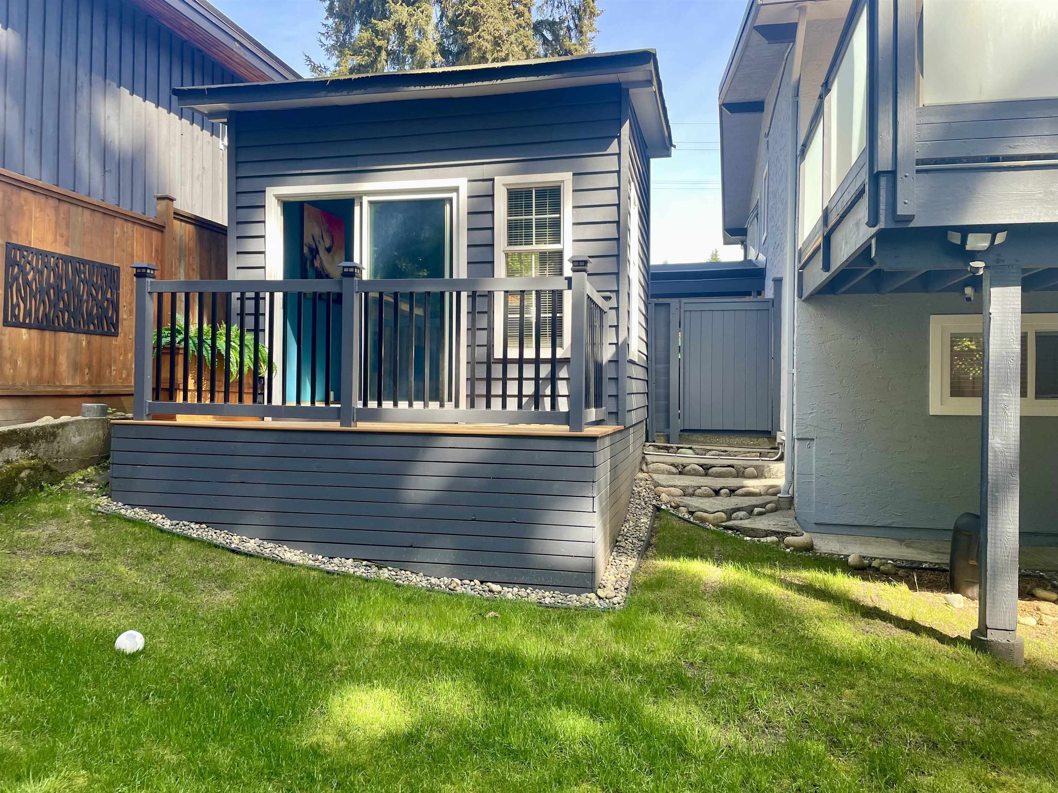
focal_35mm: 26
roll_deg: -0.5
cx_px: 529
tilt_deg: -0.3
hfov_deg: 67.3
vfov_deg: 53.1
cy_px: 396
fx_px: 795
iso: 32
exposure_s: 1/276
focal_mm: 4.2
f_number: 1.6
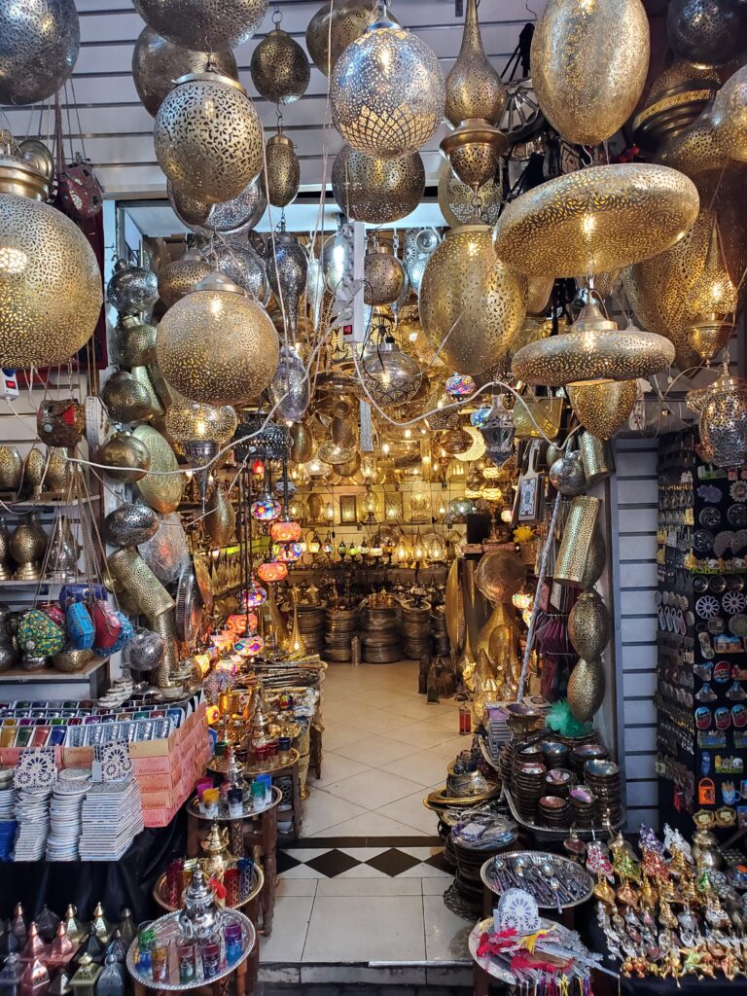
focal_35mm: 26
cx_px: 374
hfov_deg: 53.1
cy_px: 498
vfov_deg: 67.3
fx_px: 748
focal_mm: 4.3
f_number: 2.4
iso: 320
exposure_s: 1/100
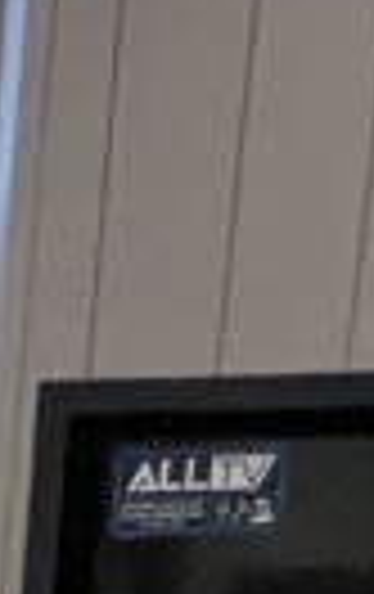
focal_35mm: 179
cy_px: 1940
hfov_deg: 6.4
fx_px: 2907
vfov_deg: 8.9
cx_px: -940
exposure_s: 1/76.5
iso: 180
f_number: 2.2
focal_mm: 2.35
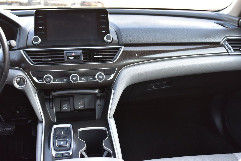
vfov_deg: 28.9
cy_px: 80
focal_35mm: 46
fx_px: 311
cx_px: 120
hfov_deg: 42.3
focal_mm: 31
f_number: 7.1
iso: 400
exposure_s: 1/25
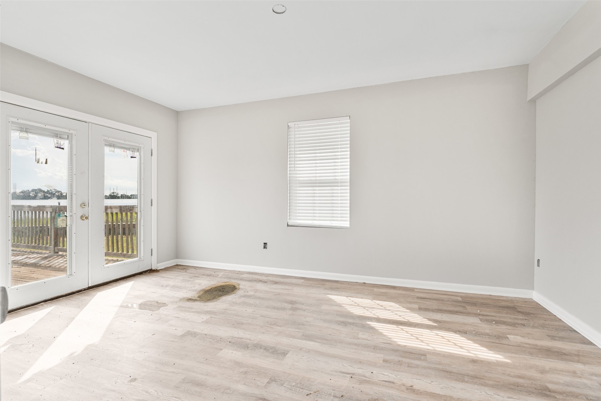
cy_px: 200
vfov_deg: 70.4
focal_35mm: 17
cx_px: 300
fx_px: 284
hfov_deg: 93.3
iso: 400
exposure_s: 1/25
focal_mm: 17
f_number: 9
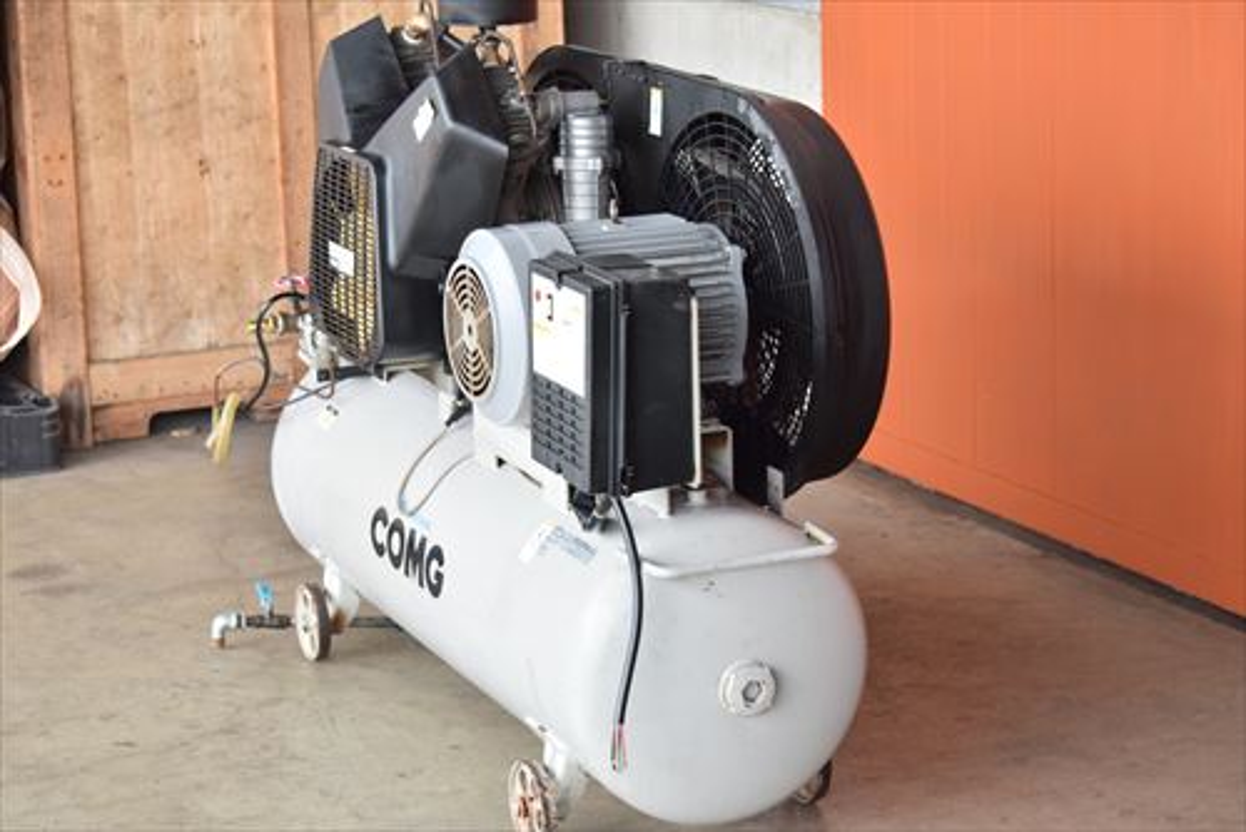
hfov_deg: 24.6
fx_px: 2857
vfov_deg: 16.6
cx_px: 623
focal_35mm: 82
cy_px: 416
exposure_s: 1/80
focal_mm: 55
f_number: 6.3
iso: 1250
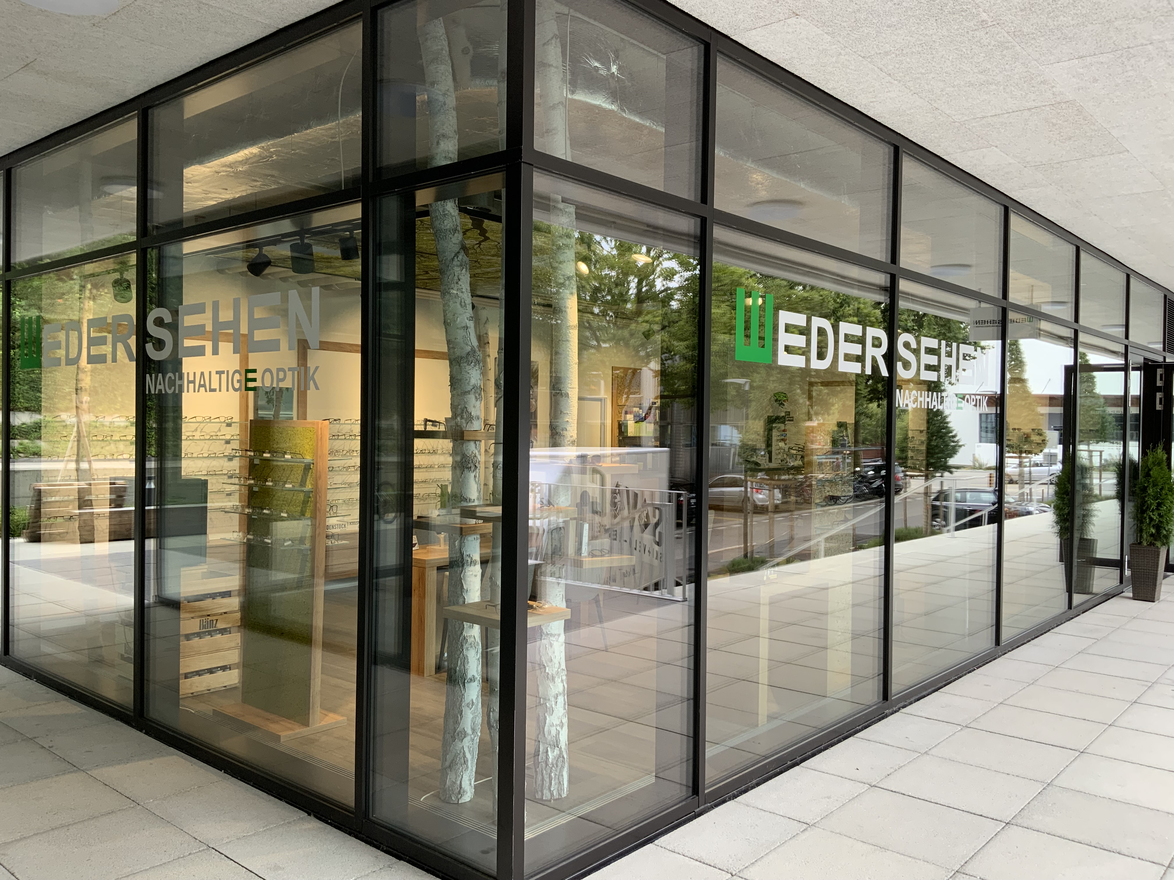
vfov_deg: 48.2
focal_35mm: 29
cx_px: 587
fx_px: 984
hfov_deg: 61.7
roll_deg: -1.2
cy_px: 440
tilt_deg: -1.7
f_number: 1.8
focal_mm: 3
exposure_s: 1/122
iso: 32
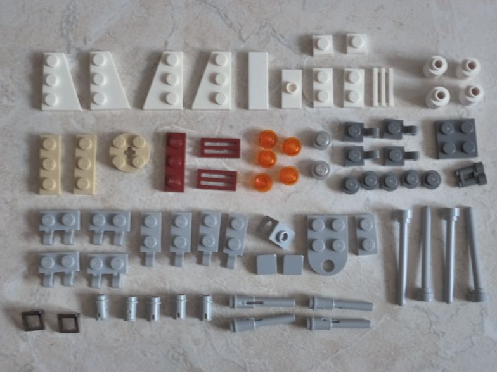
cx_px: 248
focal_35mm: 50
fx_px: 718
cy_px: 187
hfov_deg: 38.2
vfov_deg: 29.1
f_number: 4.1
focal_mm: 8.7
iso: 400
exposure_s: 1/3.2
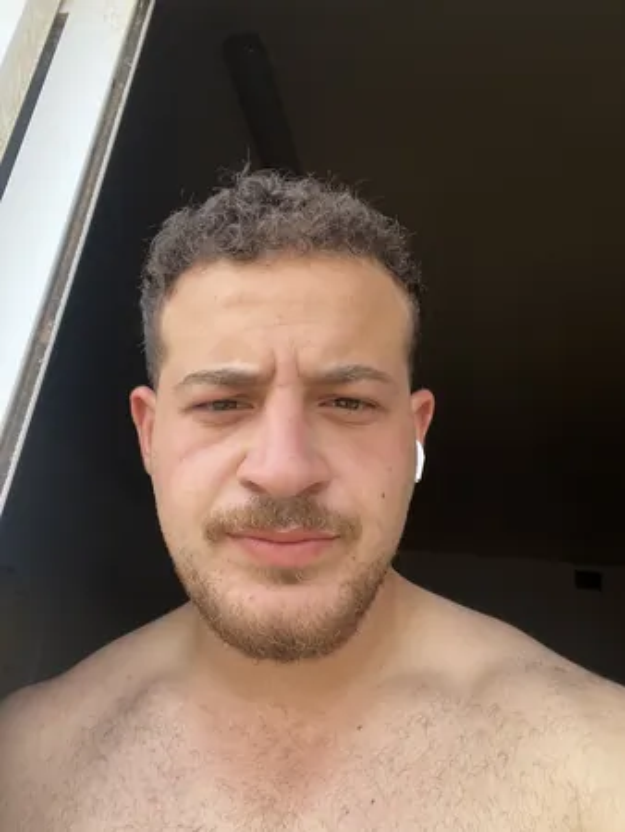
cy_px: 416
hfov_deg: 46.8
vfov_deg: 59.9
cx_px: 312
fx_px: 722
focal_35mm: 30
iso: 32
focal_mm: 2.71
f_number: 2.2
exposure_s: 1/246
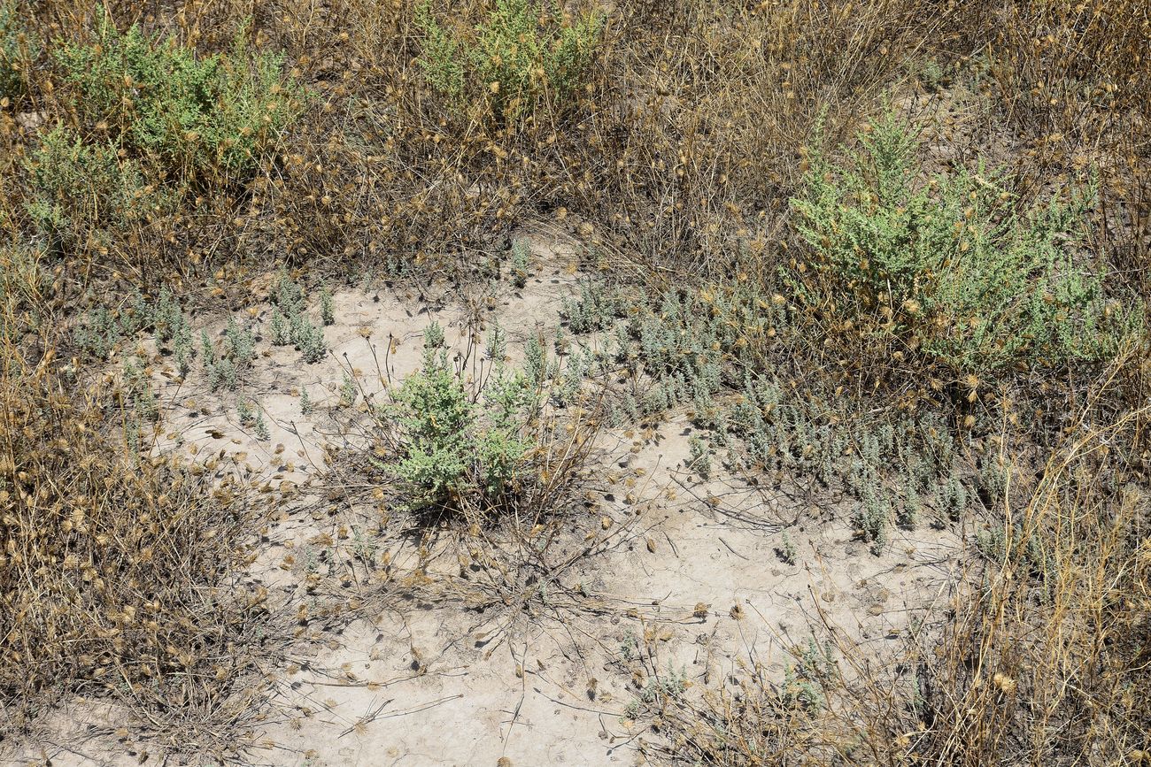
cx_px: 576
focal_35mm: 60
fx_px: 1918
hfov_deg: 33.4
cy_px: 384
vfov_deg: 22.6
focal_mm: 40
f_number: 11
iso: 100
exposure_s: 1/125
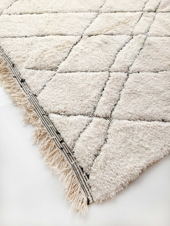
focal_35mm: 29
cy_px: 113
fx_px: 190
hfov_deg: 48.2
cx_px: 85
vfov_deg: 61.7
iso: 160
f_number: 2.2
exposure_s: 1/33
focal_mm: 4.15
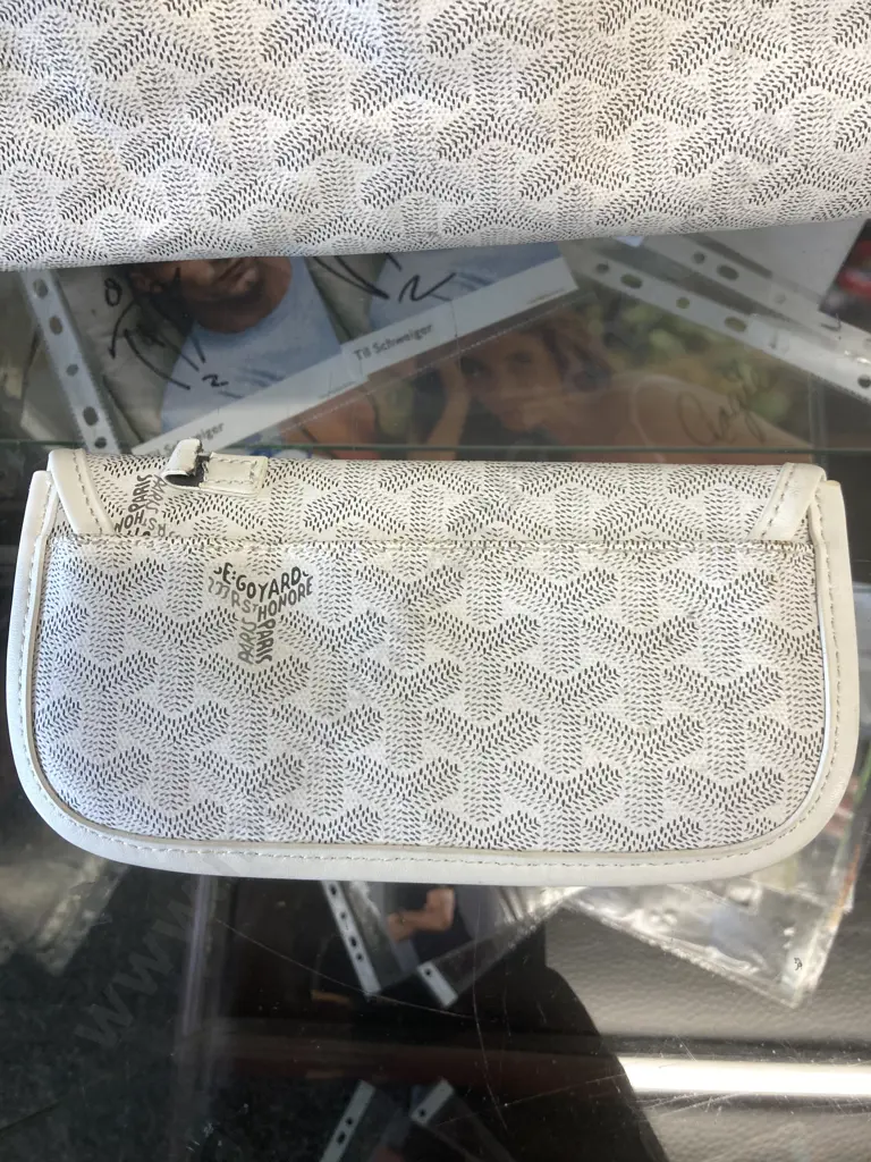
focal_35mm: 28
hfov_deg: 49.7
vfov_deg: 63.4
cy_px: 581
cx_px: 436
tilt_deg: -71.6
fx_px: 939
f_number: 1.8
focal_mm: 3.99
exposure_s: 1/50
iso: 64
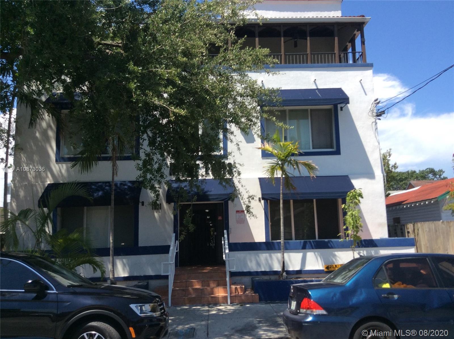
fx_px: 419
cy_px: 170
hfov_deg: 56.9
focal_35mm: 32
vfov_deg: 44.0
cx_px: 227
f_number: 2.4
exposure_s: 1/1144
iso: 32
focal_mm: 3.3
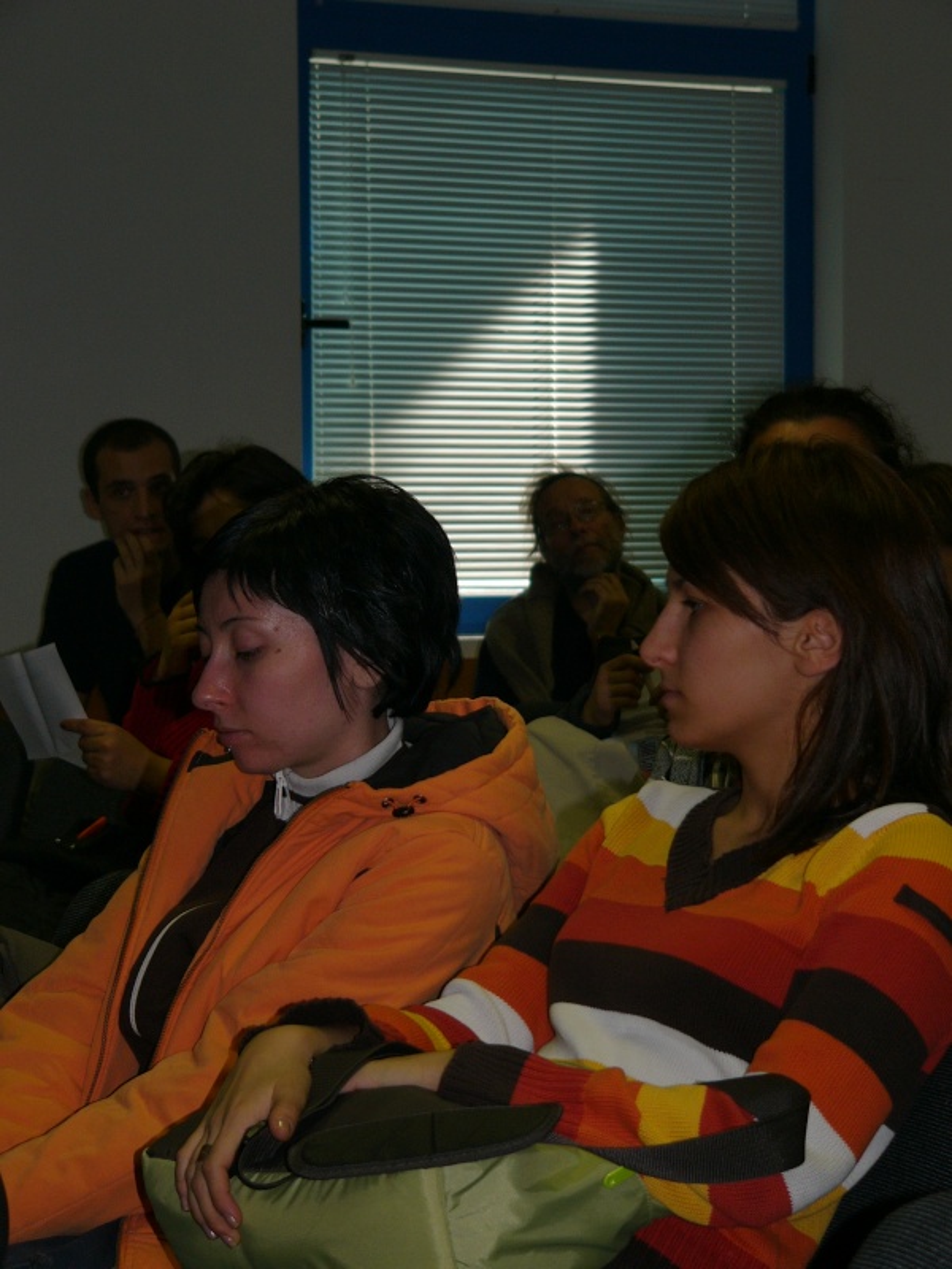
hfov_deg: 14.1
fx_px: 3850
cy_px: 634
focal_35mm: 105
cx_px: 476
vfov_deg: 18.7
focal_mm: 17.4
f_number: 2.8
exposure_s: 1/80
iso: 50
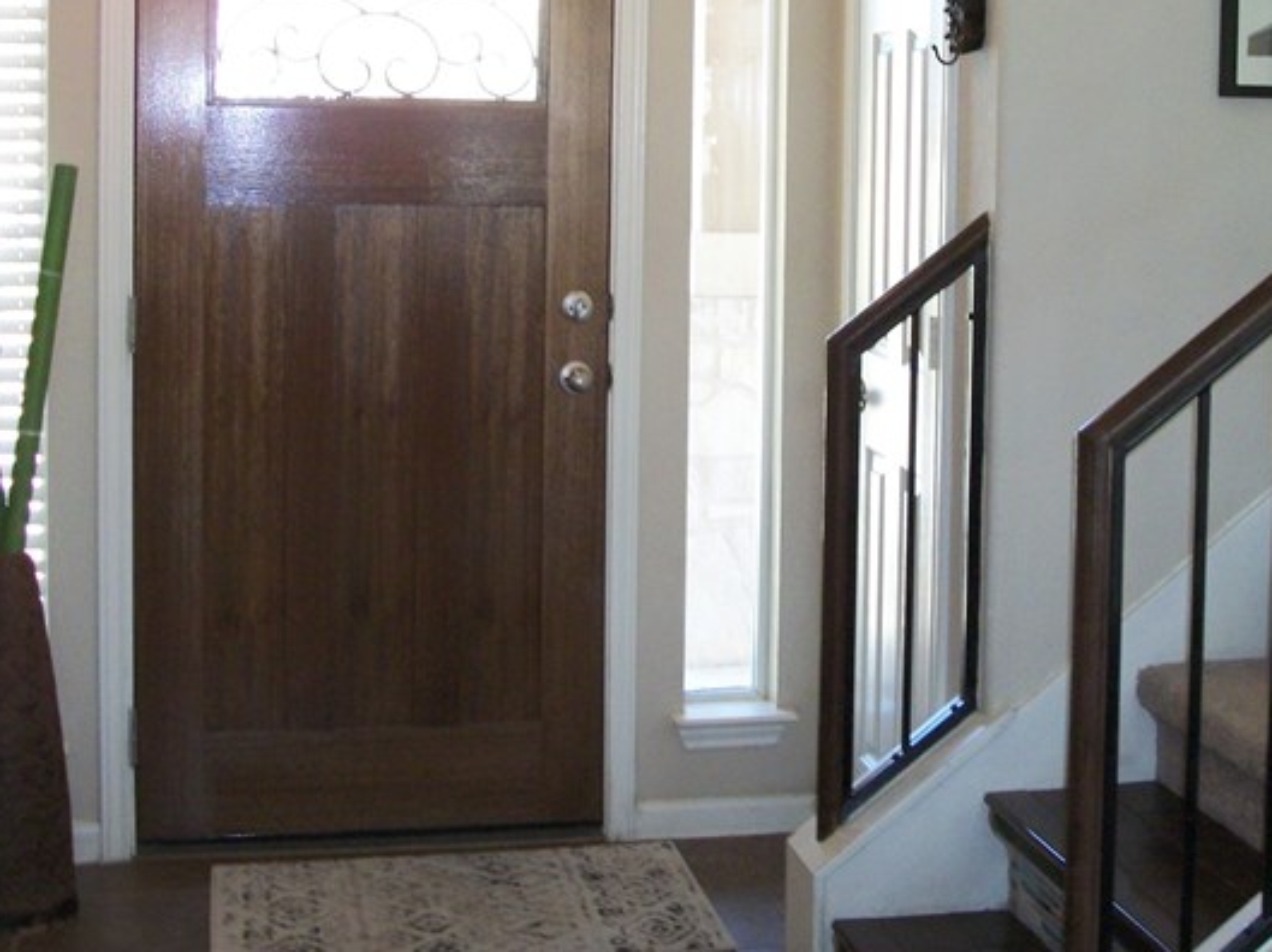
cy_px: 260
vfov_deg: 23.4
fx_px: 2277
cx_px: 796
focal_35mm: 62
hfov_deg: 31.1
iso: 160
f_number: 2.9
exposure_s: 1/50
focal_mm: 5.7
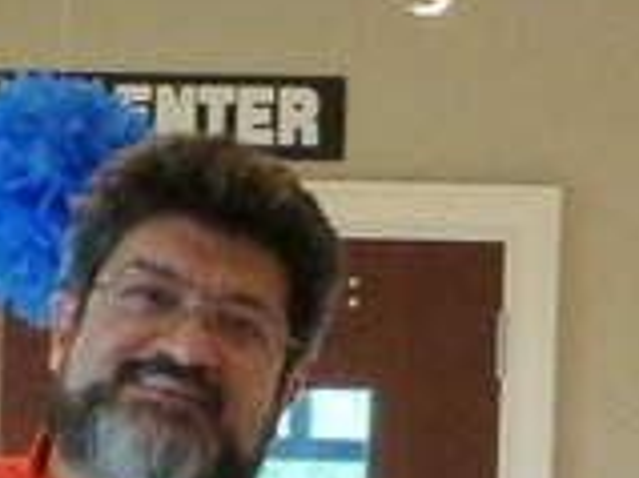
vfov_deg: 4.8
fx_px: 5423
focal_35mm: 294
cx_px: 317
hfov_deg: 6.7
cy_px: 1374
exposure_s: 1/6
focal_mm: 6.9
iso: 640
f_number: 3.9
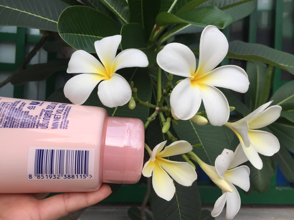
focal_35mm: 29
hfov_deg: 61.7
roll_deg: -3.4
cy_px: 110
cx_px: 147
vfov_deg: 48.2
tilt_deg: +3.2
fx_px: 246
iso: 32
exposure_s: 1/377
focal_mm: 4.15
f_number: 2.2
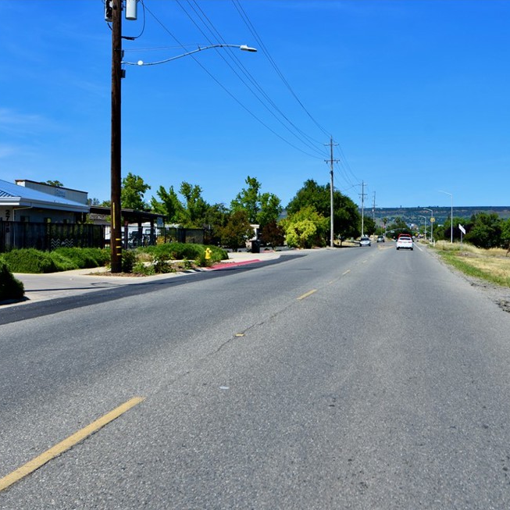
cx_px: 388
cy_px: 265
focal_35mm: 48
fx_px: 800
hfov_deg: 34.5
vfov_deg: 35.4
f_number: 8
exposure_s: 1/500
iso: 180
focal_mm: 24
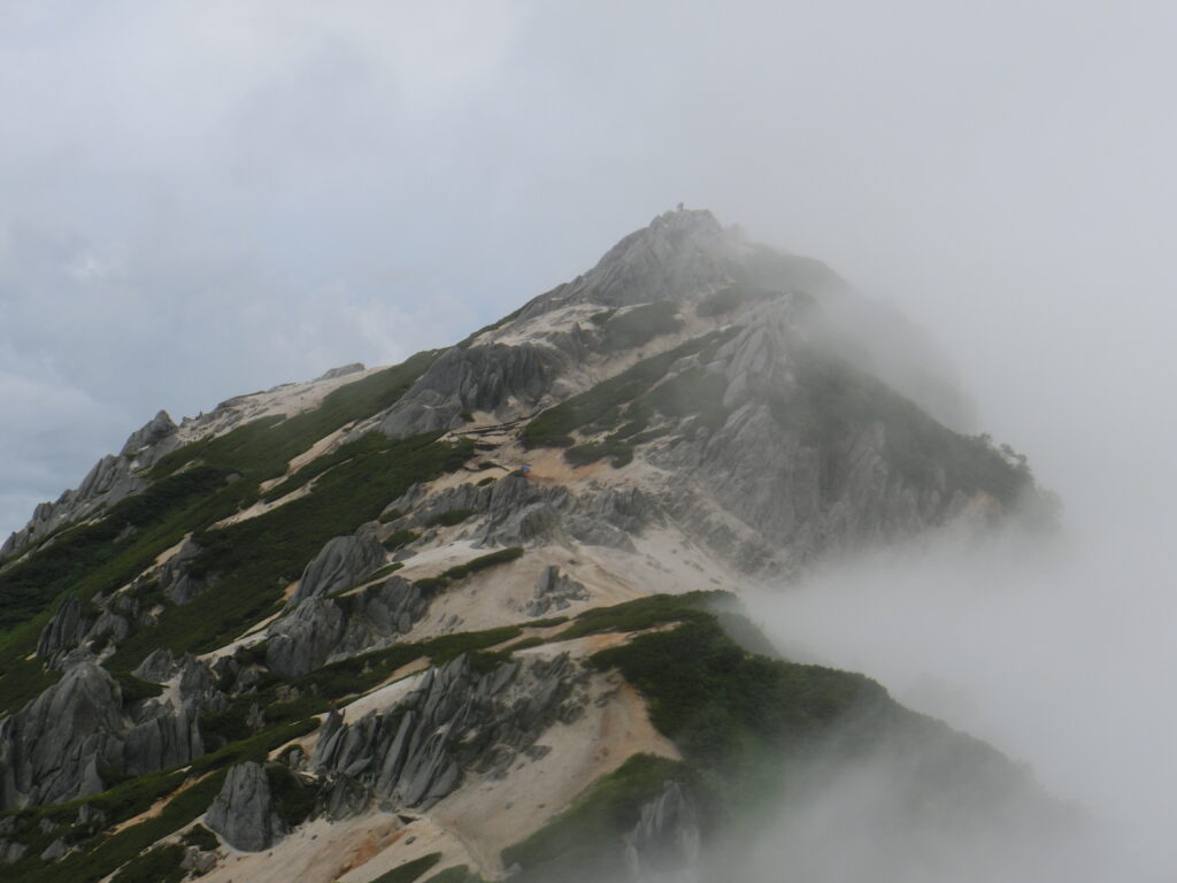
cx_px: 588
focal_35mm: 165
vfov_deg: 9.0
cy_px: 442
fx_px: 5610
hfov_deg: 12.0
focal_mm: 29.5
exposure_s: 1/640
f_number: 5.9
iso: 80
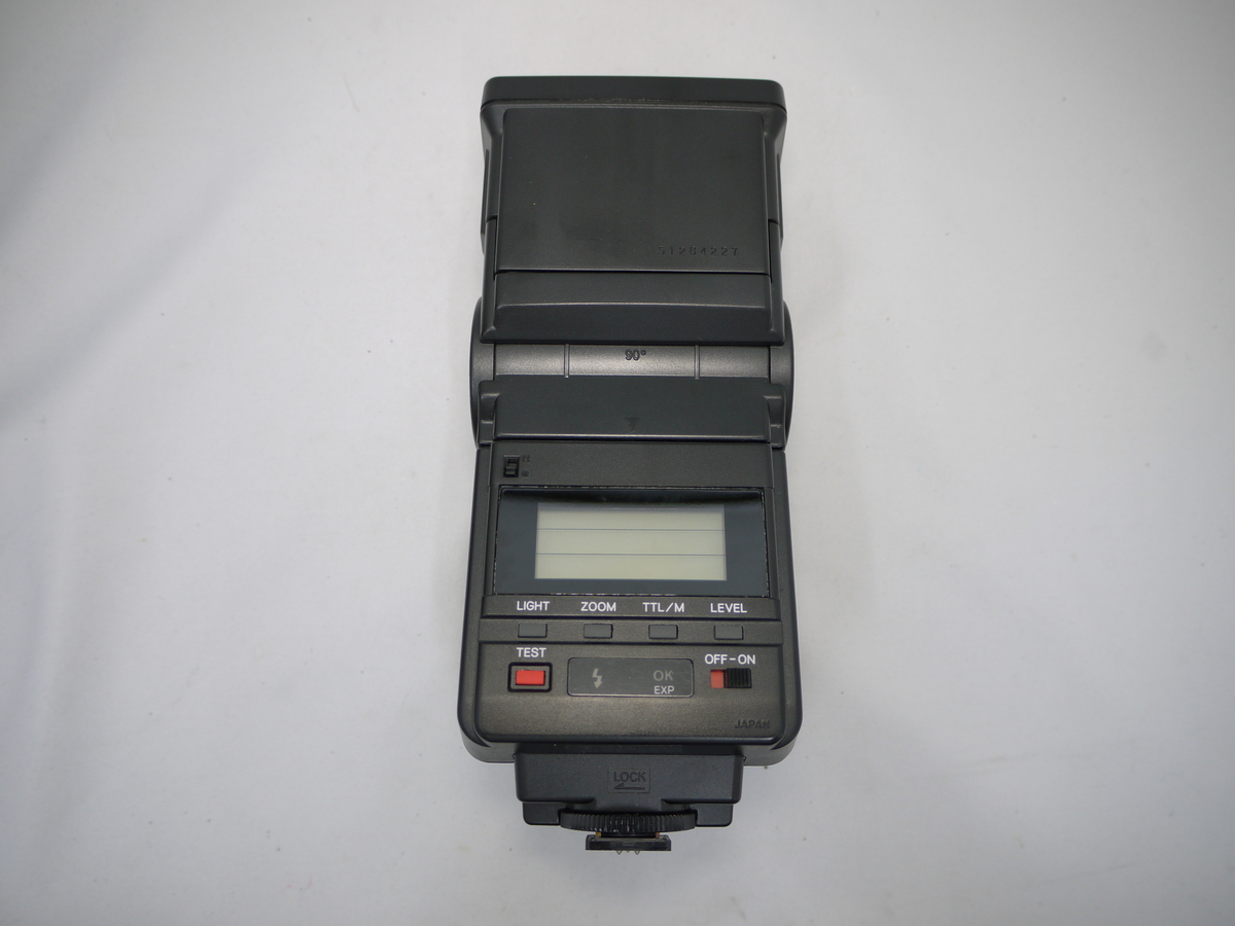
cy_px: 463
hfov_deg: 63.4
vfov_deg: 49.7
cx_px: 618
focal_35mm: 28
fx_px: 999
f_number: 3.5
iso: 100
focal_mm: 14
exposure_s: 1/30
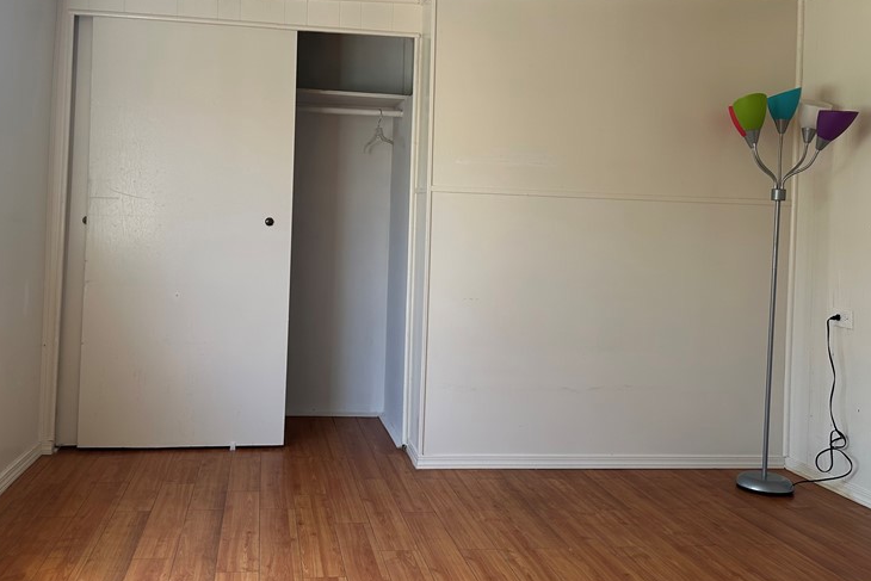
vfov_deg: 37.6
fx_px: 847
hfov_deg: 54.3
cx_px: 395
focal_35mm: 35
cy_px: 212
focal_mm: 6.86
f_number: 1.78
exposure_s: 1/164
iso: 80
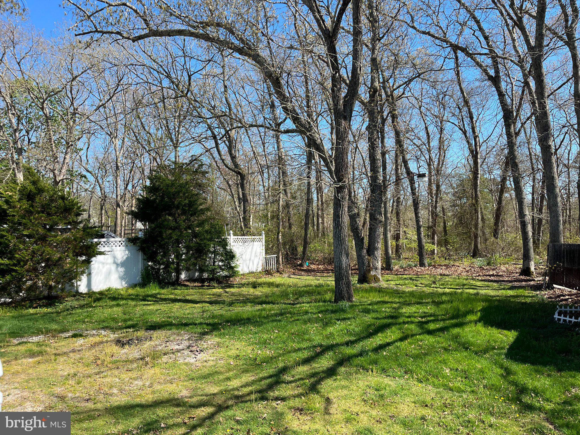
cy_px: 218
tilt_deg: -0.8
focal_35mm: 26
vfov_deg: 53.1
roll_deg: +1.2
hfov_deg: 67.3
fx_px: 436
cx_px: 290
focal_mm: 5.1
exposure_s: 1/1517
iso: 50
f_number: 1.6
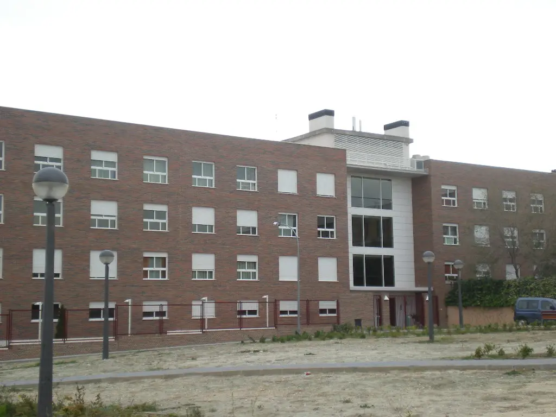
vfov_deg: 26.1
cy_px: 208
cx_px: 278
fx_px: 899
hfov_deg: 34.3
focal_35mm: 56
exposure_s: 1/253
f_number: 3.9
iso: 64
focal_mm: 9.3
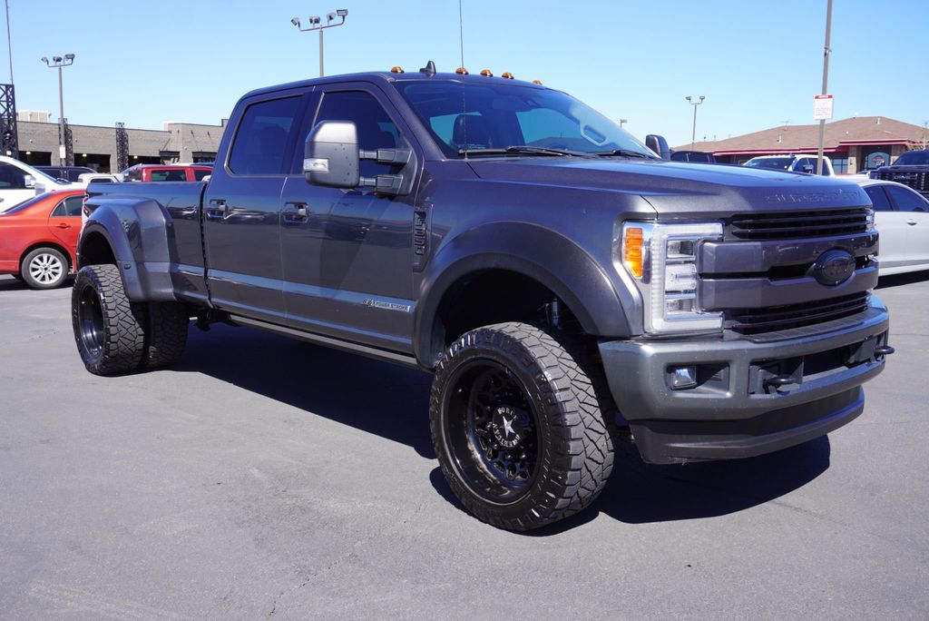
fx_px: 891
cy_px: 310
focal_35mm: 34
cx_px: 464
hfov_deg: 55.1
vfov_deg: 38.4
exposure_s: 1/200
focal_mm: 23
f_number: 7.1
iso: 100
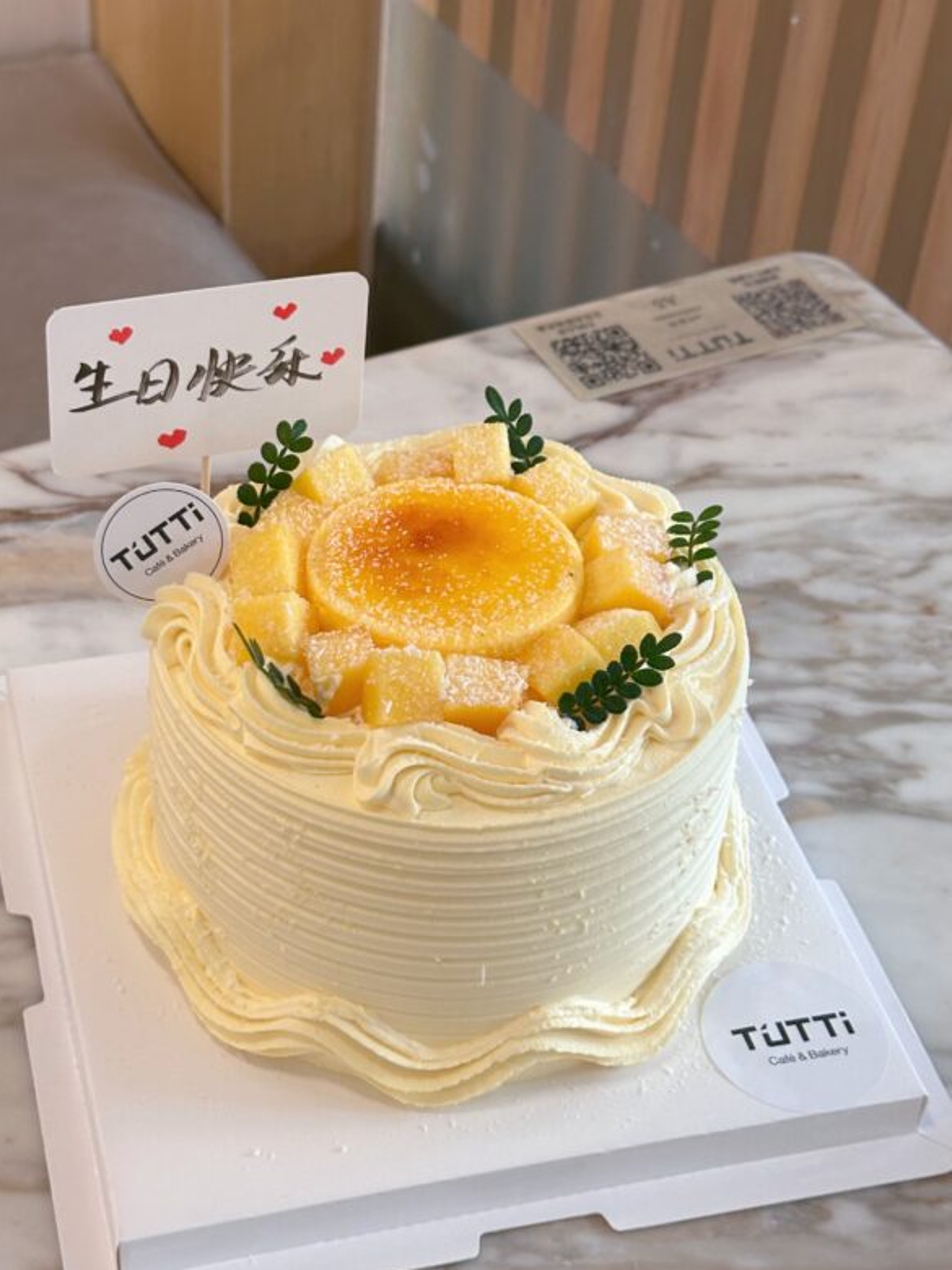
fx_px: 2310
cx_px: 418
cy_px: 650
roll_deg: -3.5
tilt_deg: -39.7
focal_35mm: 63
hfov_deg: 23.3
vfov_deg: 30.7
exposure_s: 1/50
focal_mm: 6.86
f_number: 1.78
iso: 125
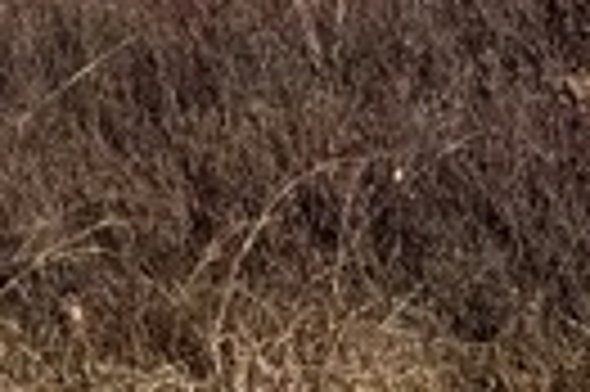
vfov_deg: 6.0
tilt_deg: +4.3
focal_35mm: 195
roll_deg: +0.7
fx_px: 3192
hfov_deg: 9.5
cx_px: -806
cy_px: -1158
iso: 80
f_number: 1.78
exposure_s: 1/7937
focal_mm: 6.76
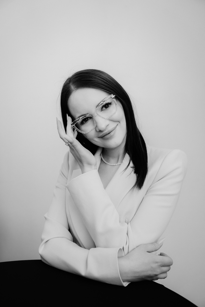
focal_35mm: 32
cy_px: 154
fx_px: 273
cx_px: 102
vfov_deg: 58.7
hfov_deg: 41.1
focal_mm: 32
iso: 100
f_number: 3.5
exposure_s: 1/640
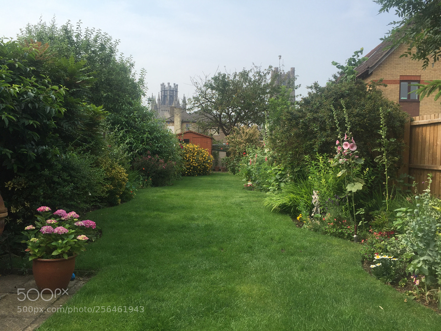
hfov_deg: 61.7
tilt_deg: -0.3
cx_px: 220
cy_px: 166
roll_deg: -3.4
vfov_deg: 48.2
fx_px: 369
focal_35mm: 29
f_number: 2.2
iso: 32
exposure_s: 1/1647
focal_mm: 4.15
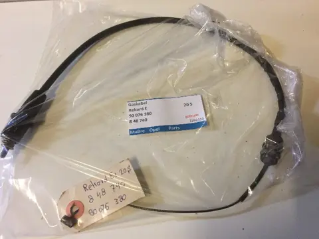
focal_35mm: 29
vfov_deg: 48.2
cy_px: 120
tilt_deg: -62.7
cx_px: 160
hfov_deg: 61.7
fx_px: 267
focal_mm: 4.15
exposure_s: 1/33
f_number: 2.2
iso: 200
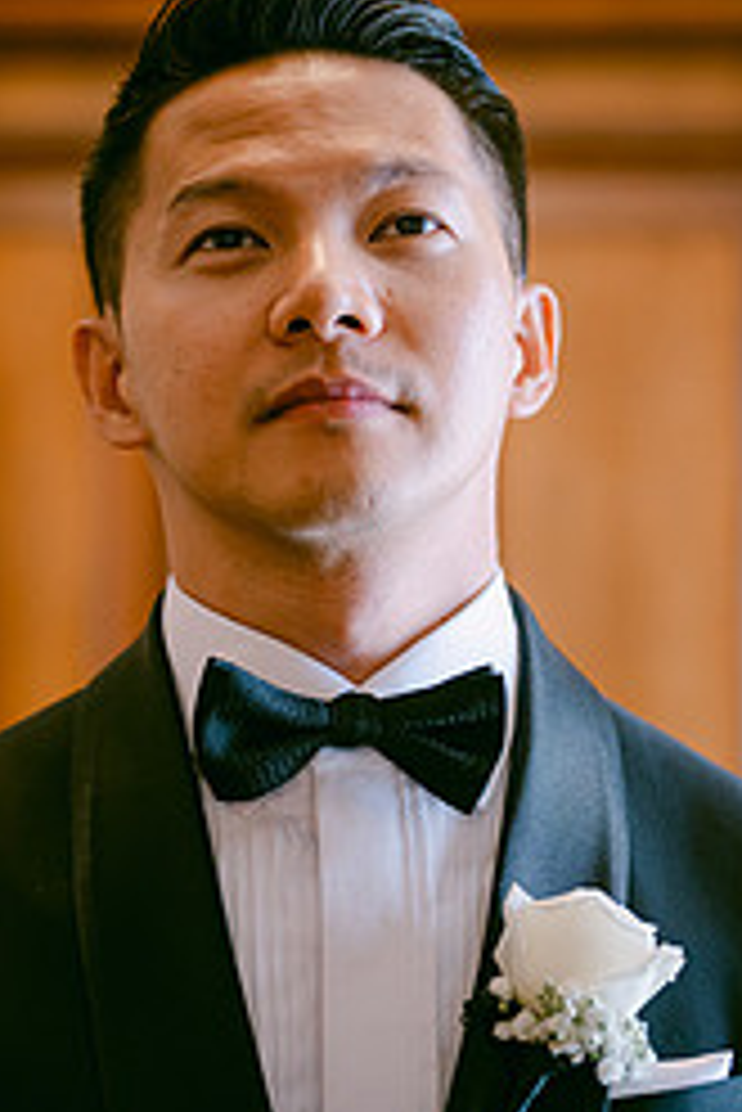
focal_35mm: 91
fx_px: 2809
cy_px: 572
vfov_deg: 22.4
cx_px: 274
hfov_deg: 15.0
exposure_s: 1/200
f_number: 1.8
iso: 400
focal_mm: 50
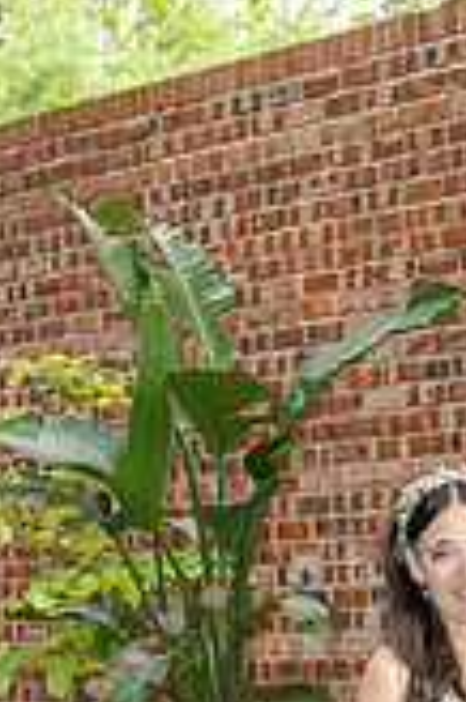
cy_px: 937
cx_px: 398
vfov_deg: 10.5
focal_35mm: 192
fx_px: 3736
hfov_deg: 7.1
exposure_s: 1/250
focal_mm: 70
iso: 1250
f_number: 7.1
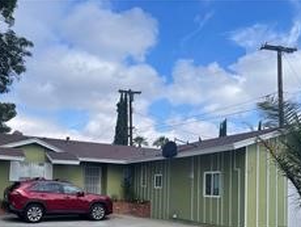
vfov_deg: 37.9
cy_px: 167
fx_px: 322
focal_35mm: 37
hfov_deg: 50.1
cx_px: 145
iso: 32
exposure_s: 1/3086
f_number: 1.6
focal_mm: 5.1
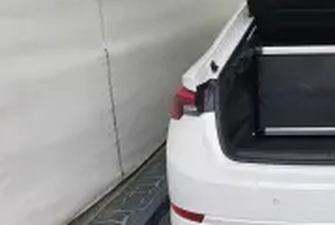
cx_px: 318
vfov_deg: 27.1
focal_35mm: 48
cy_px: 21
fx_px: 447
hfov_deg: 37.6
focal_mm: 6.3
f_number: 1.7
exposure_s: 1/359
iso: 25
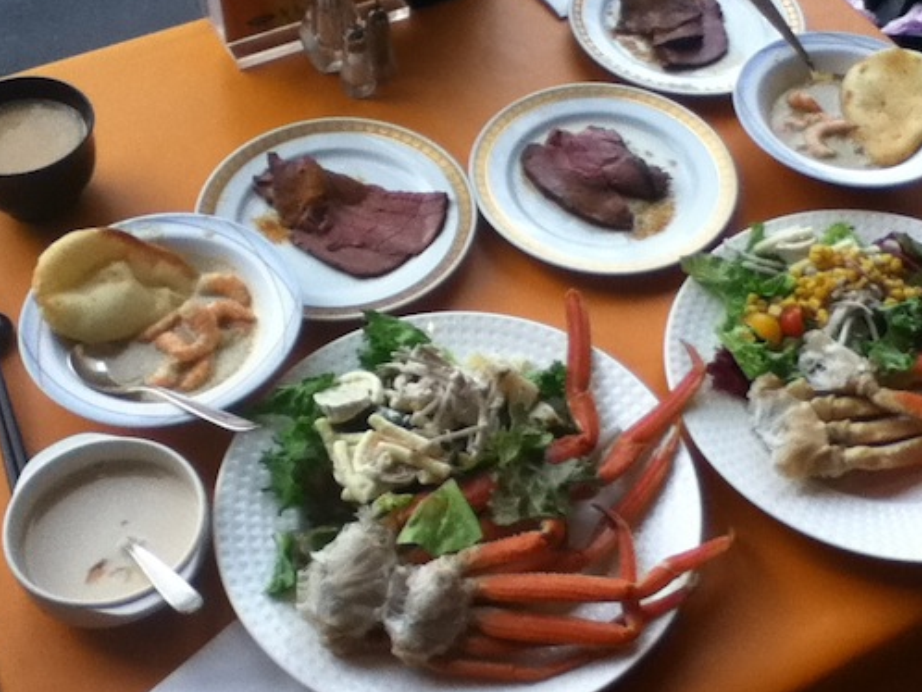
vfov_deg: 38.7
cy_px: 357
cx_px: 481
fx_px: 986
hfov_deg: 50.1
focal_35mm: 37
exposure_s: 1/120
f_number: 2.4
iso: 125
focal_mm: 3.85
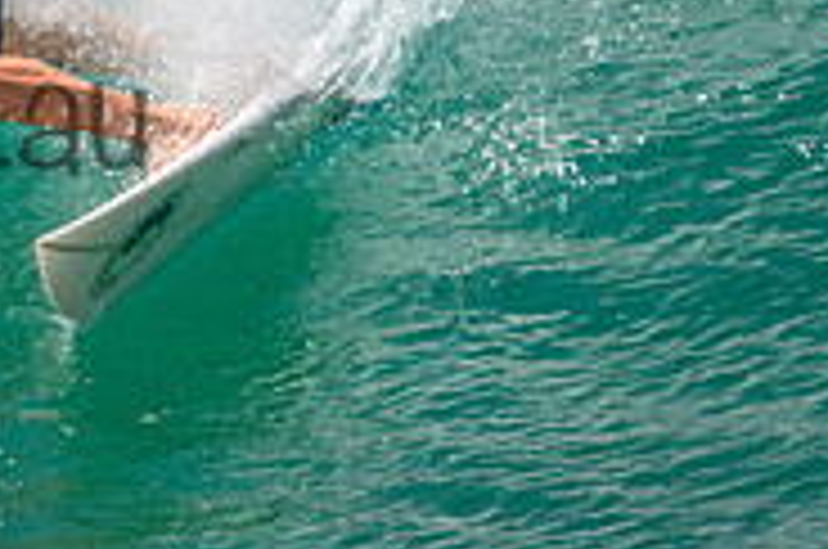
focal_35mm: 2526
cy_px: 65
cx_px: -328
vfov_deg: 0.5
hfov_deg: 0.8
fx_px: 57996
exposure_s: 1/2000
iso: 900
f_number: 11
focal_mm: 800
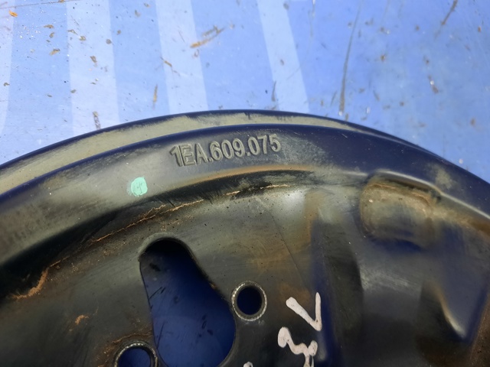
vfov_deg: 54.9
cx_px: 245
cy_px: 184
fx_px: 354
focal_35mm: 25
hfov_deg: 69.4
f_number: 2
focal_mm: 4.6
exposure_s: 1/25
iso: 640
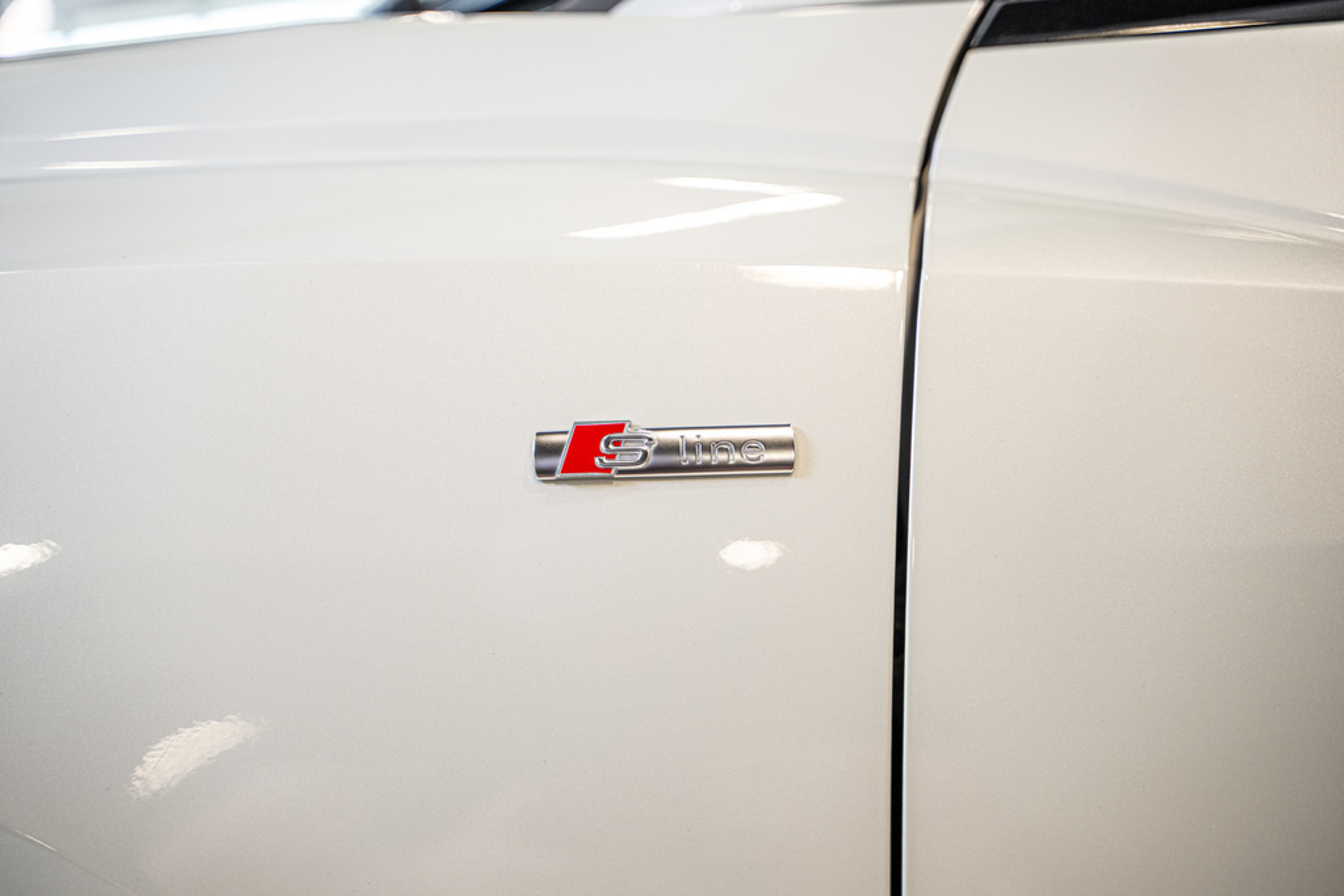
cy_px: 448
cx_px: 672
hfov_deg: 27.0
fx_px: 2800
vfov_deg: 18.2
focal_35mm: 75
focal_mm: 75
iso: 640
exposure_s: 1/125
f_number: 2.8
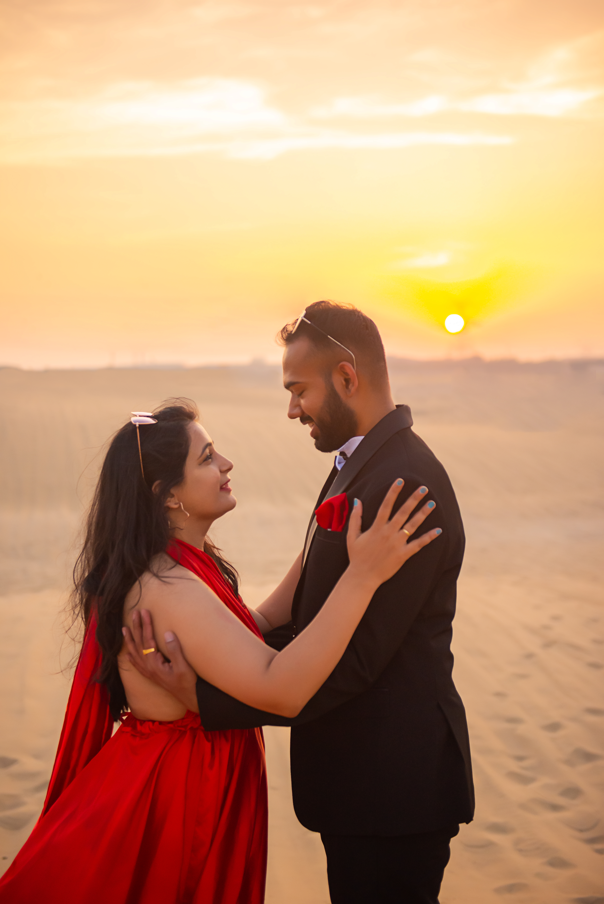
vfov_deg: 38.2
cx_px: 302
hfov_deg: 26.0
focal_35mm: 52
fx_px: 1307
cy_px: 452
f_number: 2.8
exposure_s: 1/2500
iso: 1000
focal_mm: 52
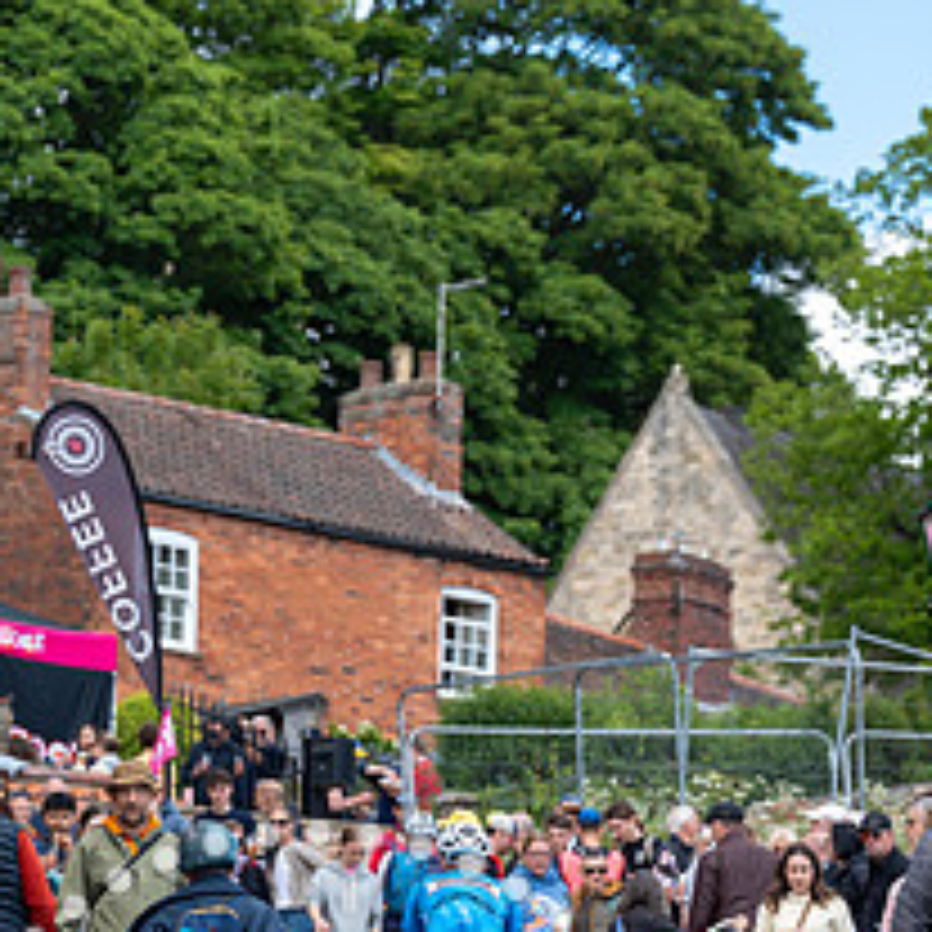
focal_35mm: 319
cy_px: 860
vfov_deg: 5.5
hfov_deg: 5.5
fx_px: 9717
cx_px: 396
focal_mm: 173
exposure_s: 1/1000
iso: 500
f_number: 5.6
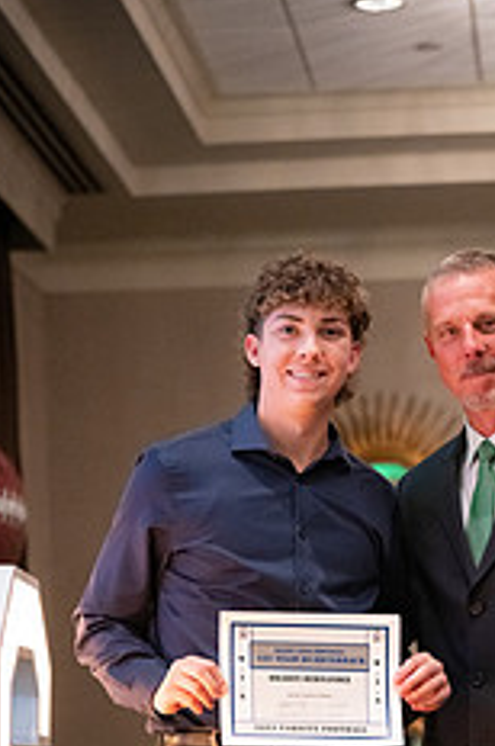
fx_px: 2813
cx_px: 411
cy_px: 650
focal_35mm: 136
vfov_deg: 15.0
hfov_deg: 10.0
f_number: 2.8
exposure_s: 1/320
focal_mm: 70
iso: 12800
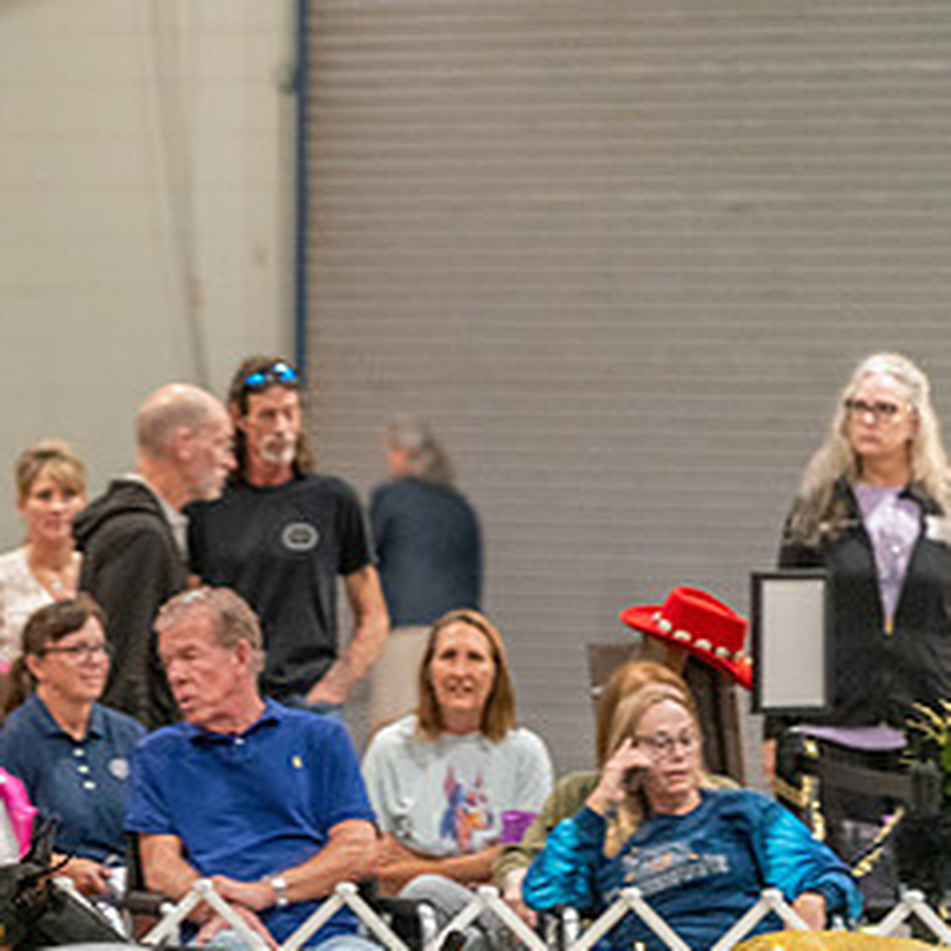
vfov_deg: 4.7
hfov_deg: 4.7
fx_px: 11531
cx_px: -84
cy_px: 645
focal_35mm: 371
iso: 6400
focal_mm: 179
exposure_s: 1/250
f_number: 2.8
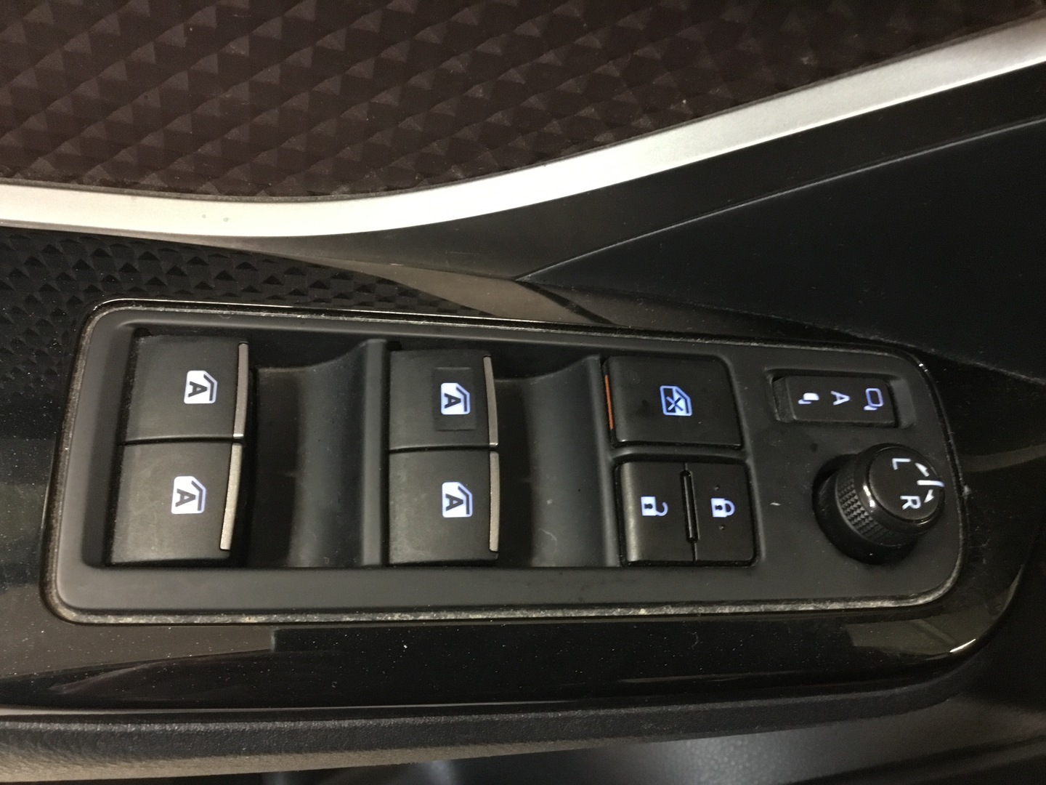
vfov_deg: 45.4
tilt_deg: -49.8
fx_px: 937
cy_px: 392
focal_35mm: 31
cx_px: 523
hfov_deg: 58.4
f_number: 2.4
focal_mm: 3.3
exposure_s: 1/15
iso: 400
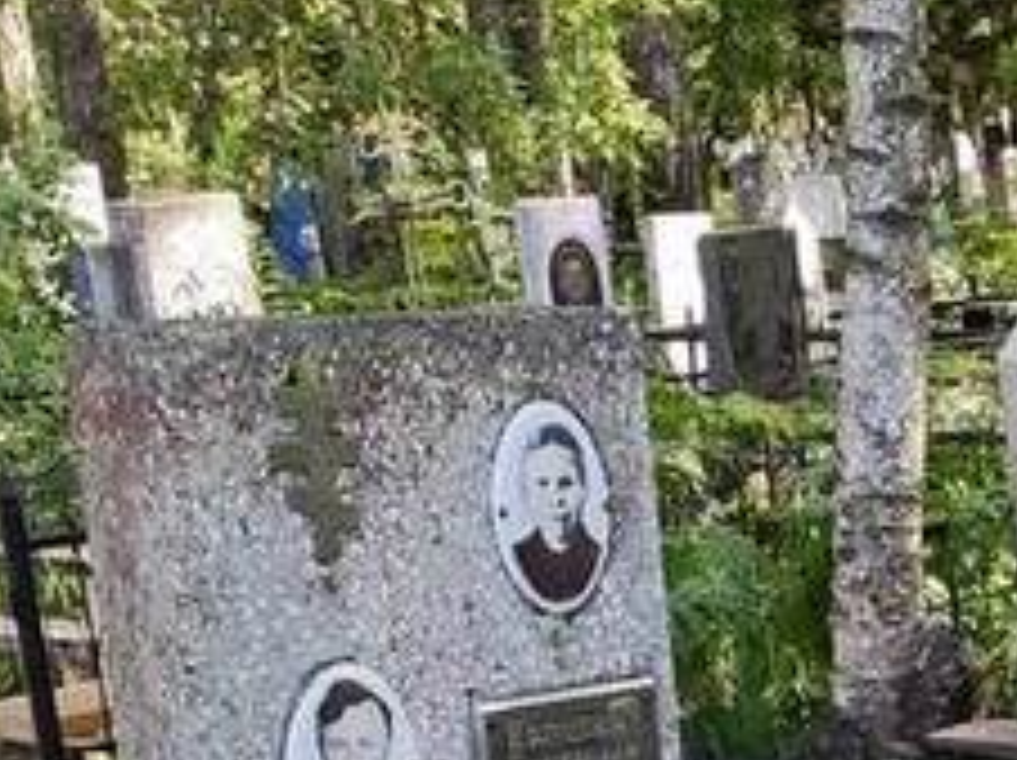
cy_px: 1381
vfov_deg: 11.6
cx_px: 1458
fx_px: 3463
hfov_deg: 15.6
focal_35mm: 118
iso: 126
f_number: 1.75
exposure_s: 1/100
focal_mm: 4.77
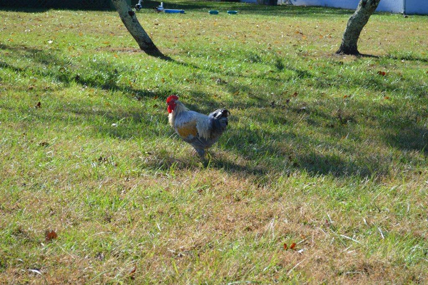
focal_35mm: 82
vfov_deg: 16.5
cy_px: 142
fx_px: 980
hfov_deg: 24.6
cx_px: 214
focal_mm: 55
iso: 100
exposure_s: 1/160
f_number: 6.3
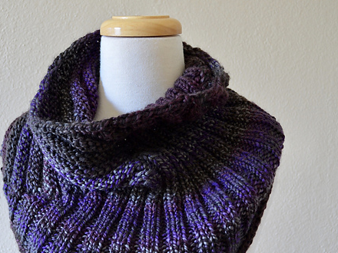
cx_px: 127
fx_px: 654
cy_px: 157
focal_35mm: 67
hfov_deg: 28.9
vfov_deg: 21.9
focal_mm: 32
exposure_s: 1/50
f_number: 4.8
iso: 800
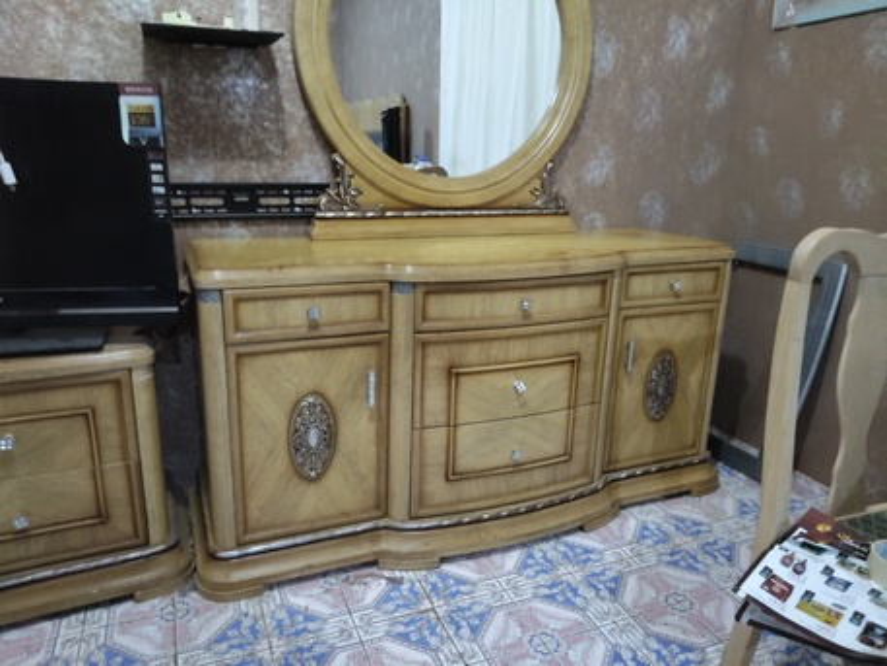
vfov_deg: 54.9
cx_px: 444
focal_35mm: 25
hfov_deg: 69.4
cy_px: 333
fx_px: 641
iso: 2325
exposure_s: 1/16.7
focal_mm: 4.15
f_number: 1.8
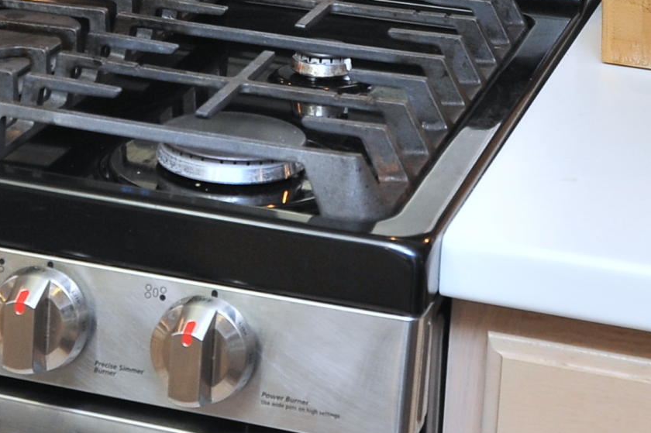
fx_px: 2259
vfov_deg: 10.4
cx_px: 115
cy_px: -311
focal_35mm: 125
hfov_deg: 16.3
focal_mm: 35
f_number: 6.3
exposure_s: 1/30
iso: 800
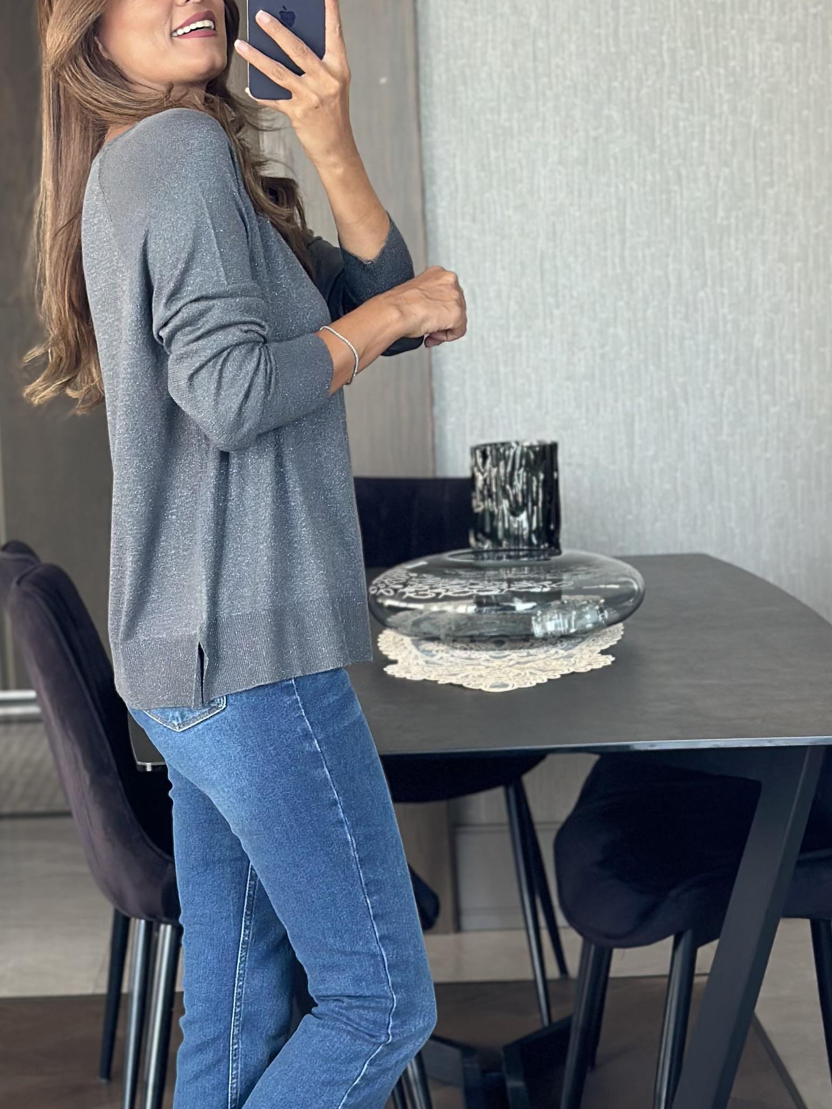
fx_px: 3013
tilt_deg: -16.5
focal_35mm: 94
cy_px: 674
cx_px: 203
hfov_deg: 15.6
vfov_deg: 20.8
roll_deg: +3.9
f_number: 1.78
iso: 125
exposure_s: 1/65
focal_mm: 6.86
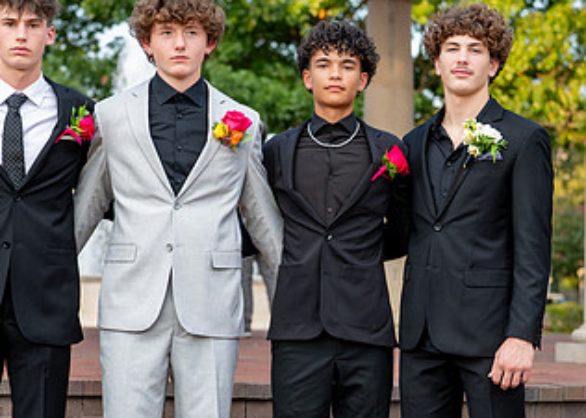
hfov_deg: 17.4
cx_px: 223
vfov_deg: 12.4
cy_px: 298
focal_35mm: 115
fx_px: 1912
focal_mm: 50
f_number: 2.5
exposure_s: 1/400
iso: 320
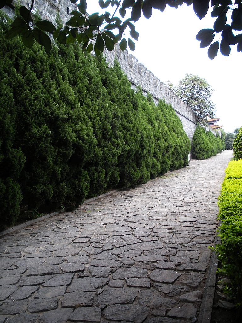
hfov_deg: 39.7
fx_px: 336
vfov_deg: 51.4
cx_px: 121
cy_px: 162
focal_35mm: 36
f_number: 3.5
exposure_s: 1/101
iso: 64
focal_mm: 6.3
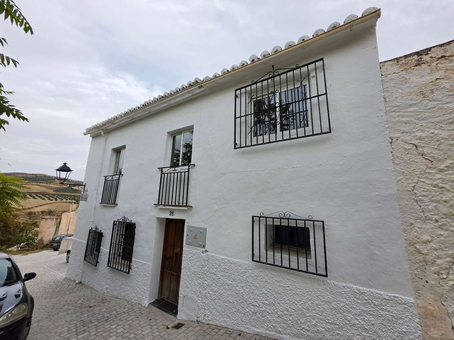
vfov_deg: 89.9
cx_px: 227
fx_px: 170
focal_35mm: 13
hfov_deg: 106.2
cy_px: 170
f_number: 1.9
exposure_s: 1/927
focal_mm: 2.2
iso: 32
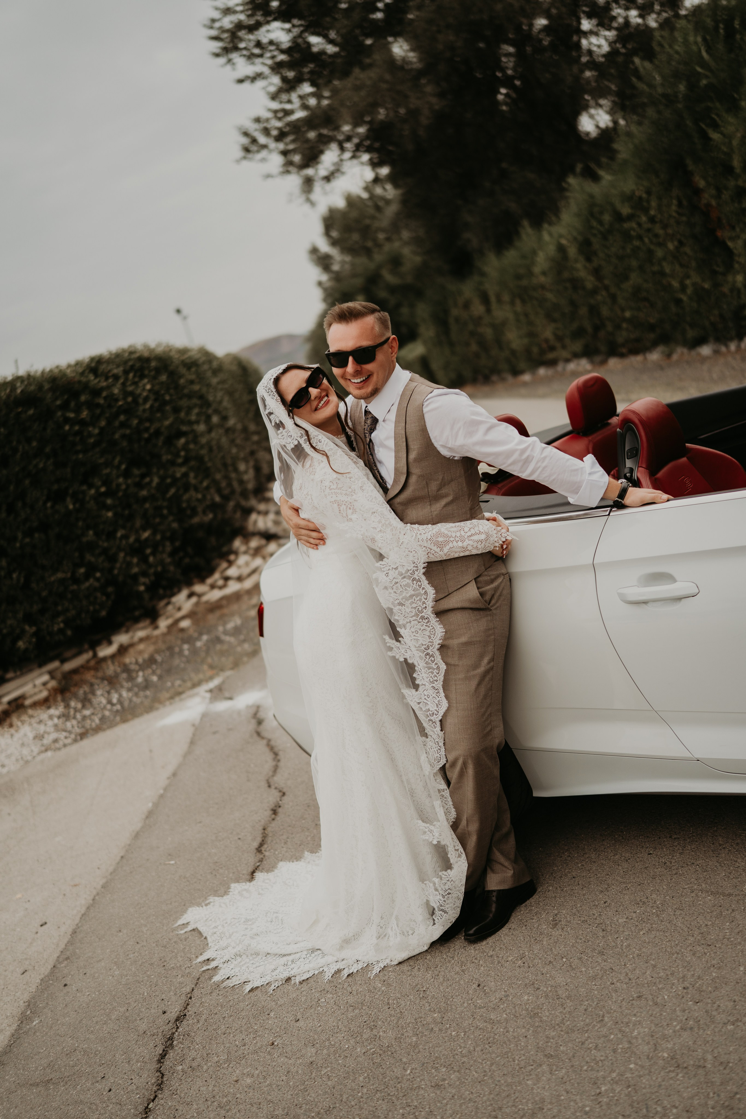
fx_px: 1088
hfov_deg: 37.9
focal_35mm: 35
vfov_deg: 54.4
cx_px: 373
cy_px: 560
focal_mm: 35
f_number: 1.4
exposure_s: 1/640
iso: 100
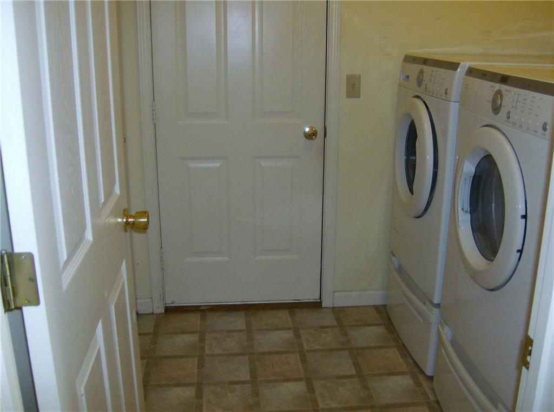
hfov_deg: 51.5
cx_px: 277
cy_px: 206
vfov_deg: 39.5
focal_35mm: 36
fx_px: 575
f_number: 2.8
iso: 200
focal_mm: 6
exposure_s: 1/60
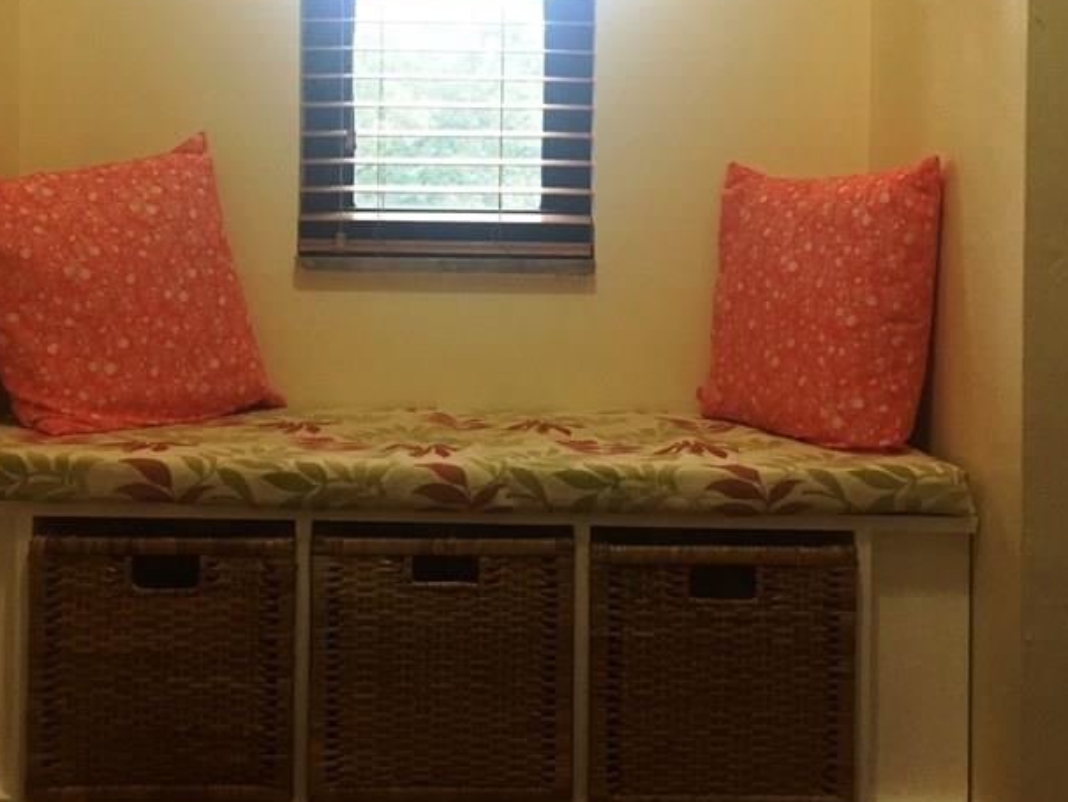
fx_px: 1512
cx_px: 428
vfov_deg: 29.5
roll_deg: -0.8
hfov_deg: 38.7
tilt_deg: -2.9
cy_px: 259
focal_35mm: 49
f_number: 2.2
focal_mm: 4.15
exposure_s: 1/30
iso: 50
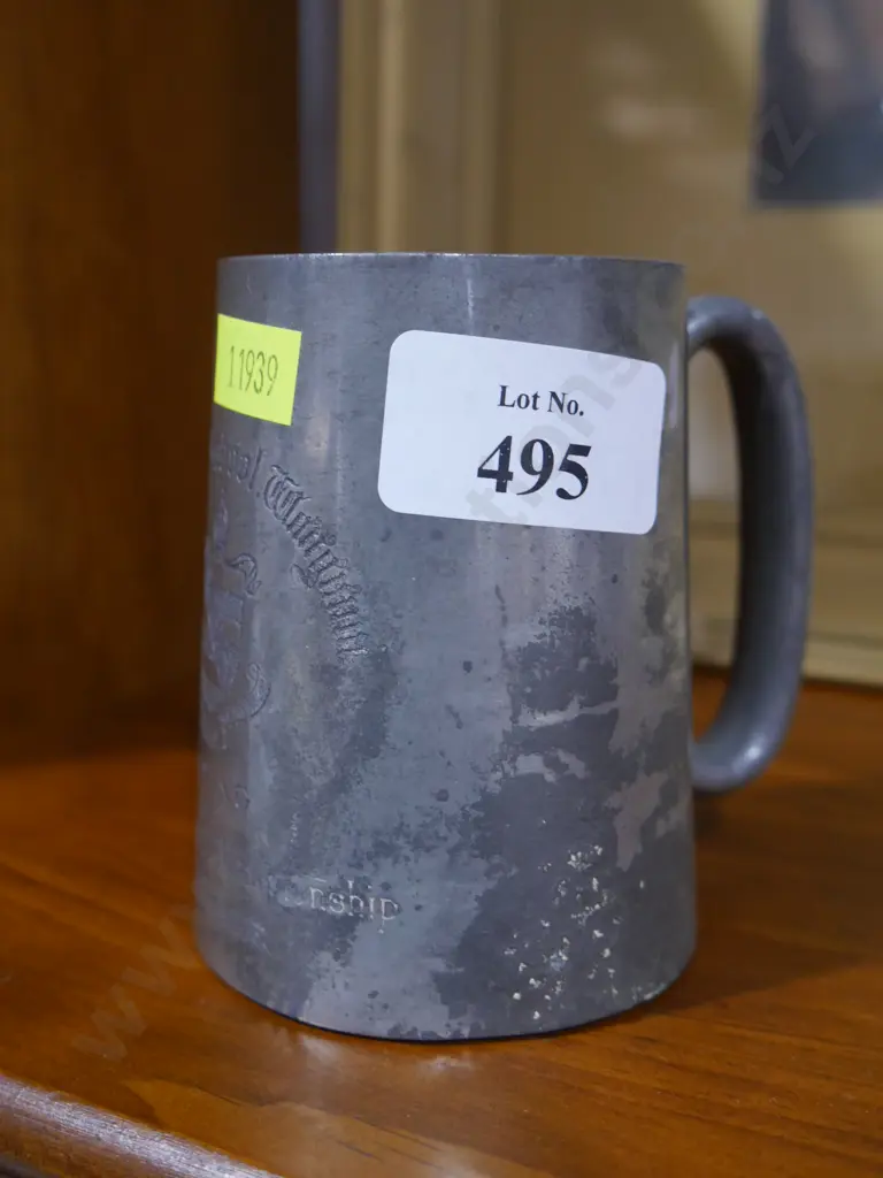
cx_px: 442
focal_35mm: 40
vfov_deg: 46.8
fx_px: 1360
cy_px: 589
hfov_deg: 36.0
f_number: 4.5
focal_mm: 20
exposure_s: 1/60
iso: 1000
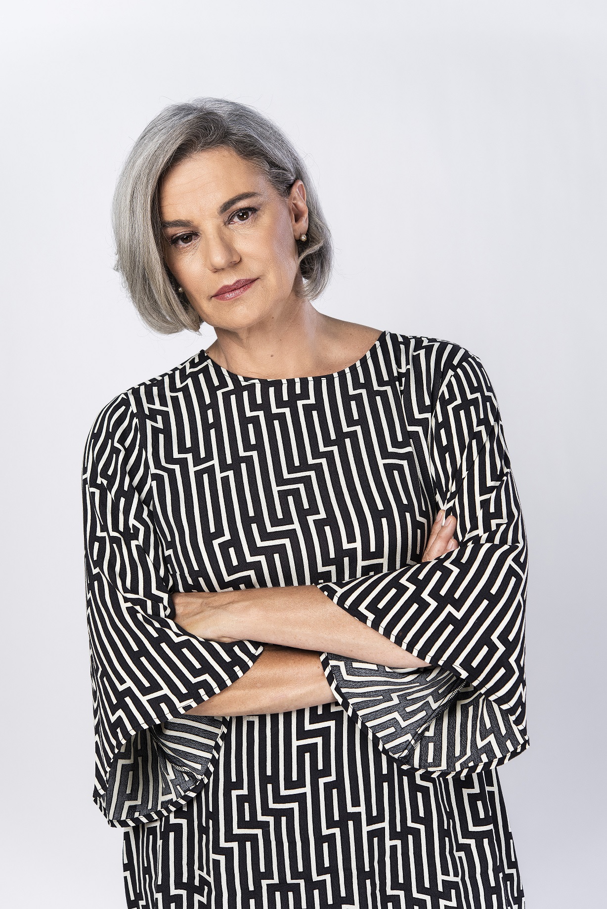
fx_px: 1516
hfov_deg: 22.6
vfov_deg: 33.4
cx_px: 304
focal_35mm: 60
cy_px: 454
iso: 100
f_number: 6.3
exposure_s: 1/160
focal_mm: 60
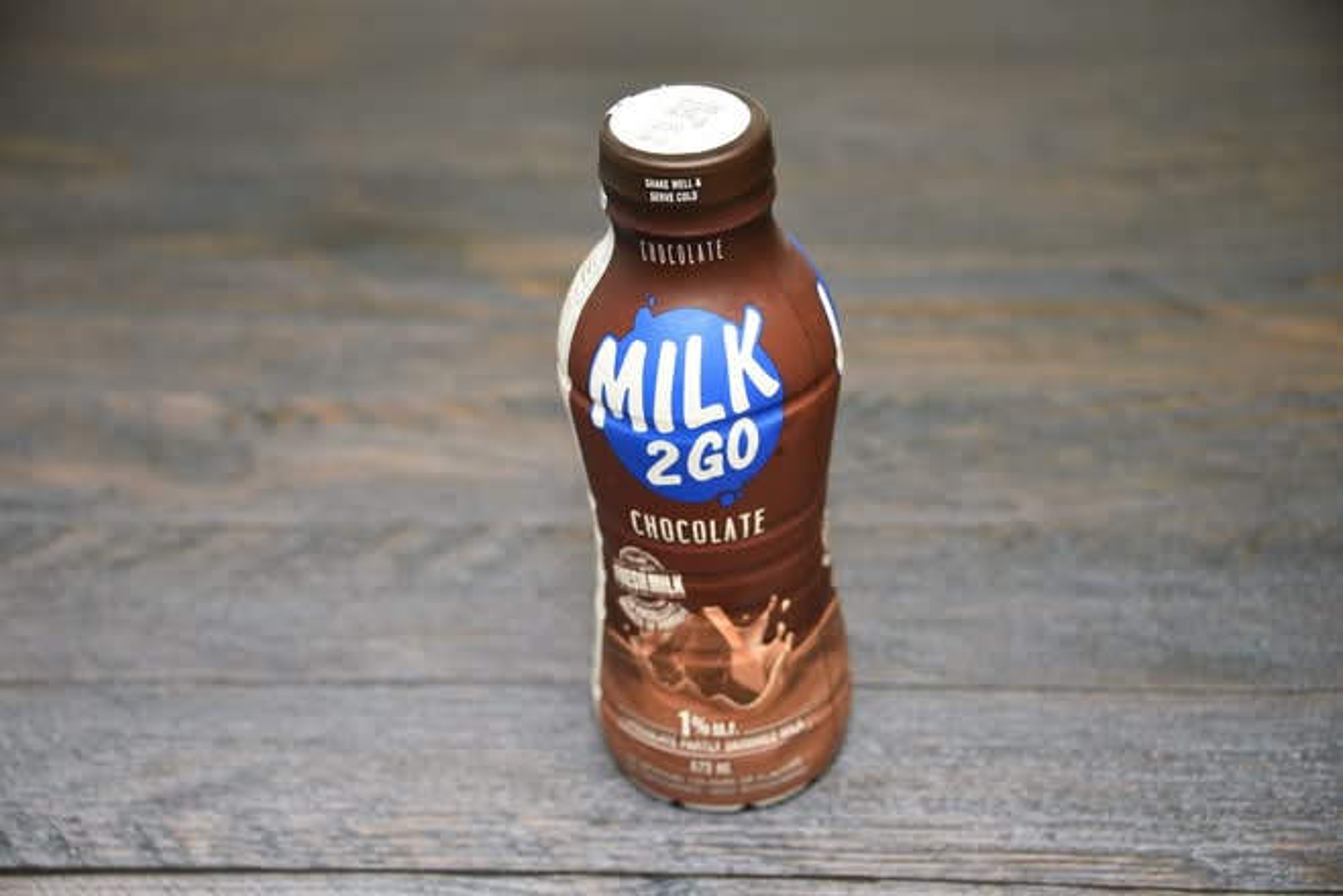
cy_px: 448
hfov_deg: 26.0
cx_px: 672
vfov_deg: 17.5
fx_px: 2911
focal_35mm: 78
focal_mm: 78
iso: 1400
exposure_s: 1/60
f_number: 5
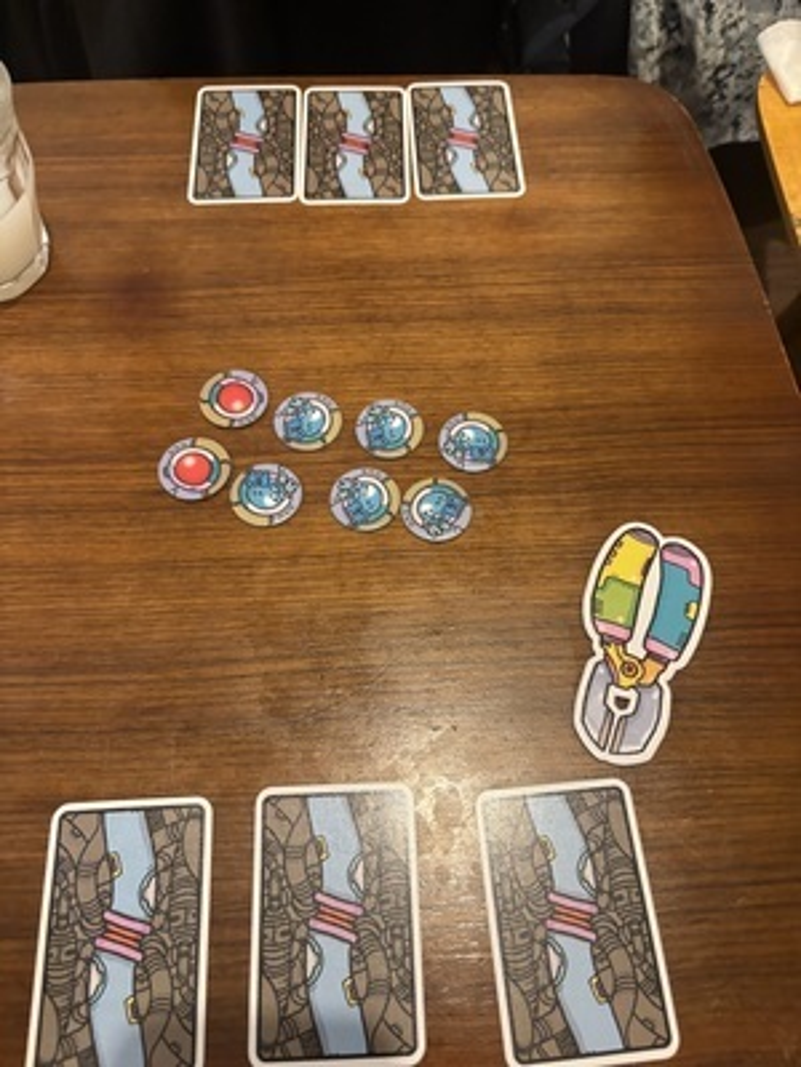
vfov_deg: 67.3
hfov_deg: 53.1
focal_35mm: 26
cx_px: 400
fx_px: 802
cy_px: 534
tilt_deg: -65.4
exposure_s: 1/50
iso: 320
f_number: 1.6
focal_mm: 5.96
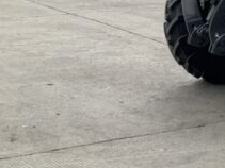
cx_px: 428
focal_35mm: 141
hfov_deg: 12.6
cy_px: -172
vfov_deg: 9.8
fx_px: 916
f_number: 1.8
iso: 16
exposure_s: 1/245
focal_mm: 3
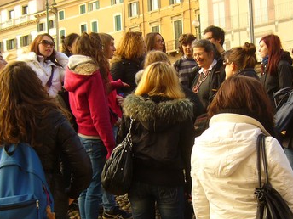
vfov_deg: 25.6
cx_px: 171
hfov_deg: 33.7
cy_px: 135
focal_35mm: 57
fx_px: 482
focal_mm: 5.8
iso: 80
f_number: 2.8
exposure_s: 1/160
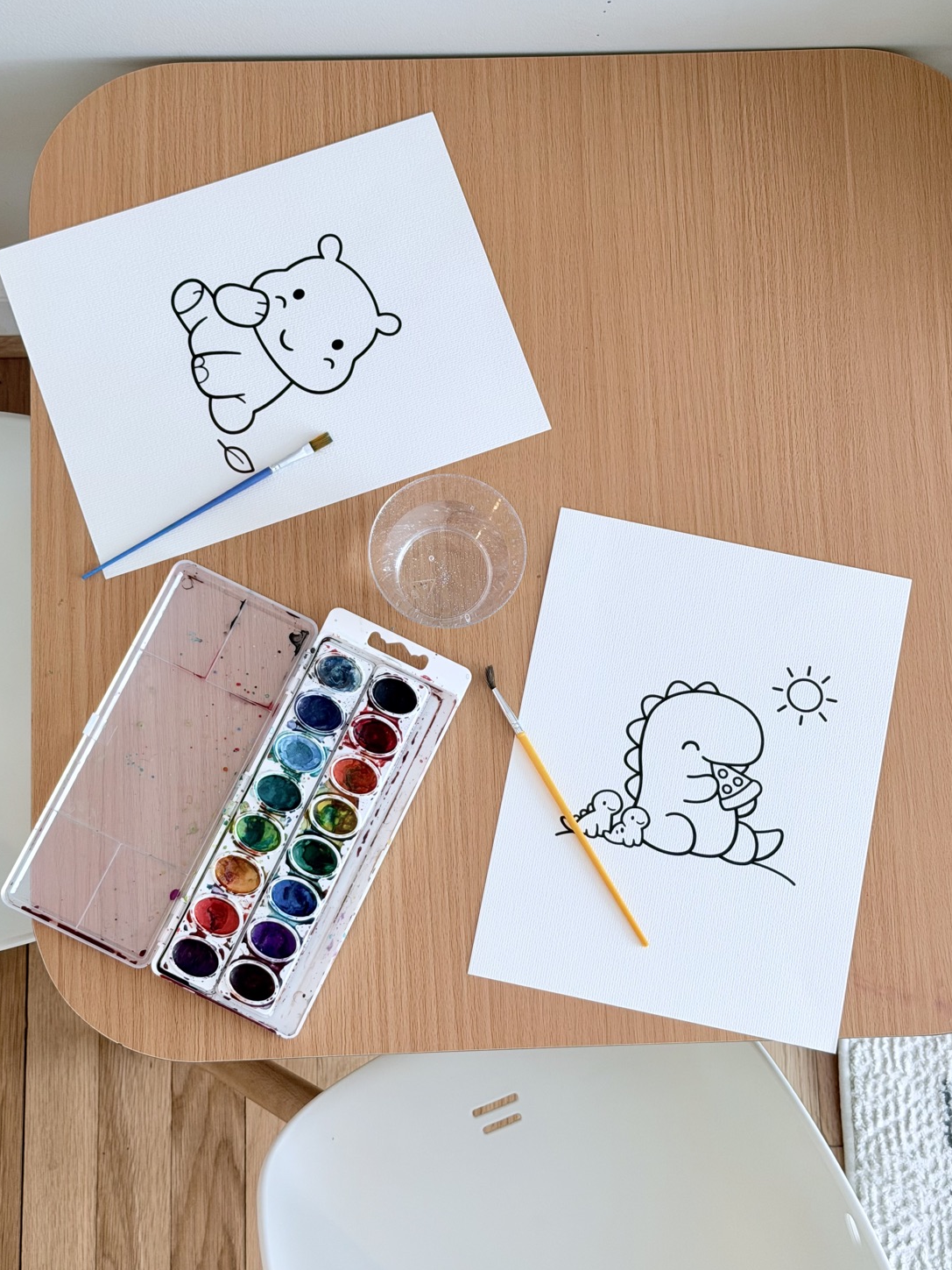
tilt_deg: -79.2
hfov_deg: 27.5
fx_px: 1943
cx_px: 431
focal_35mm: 53
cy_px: 641
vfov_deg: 36.2
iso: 50
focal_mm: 6.76
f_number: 1.78
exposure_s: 1/60
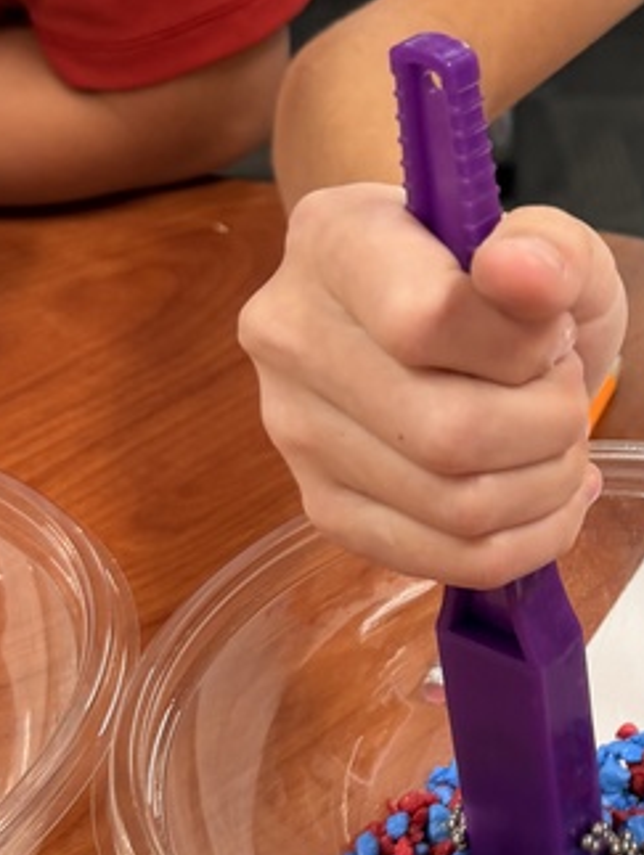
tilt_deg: -30.4
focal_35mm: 76
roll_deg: -4.3
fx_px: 1881
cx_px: 811
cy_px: 312
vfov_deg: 25.5
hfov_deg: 18.2
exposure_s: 1/60
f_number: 1.78
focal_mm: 6.76
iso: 125
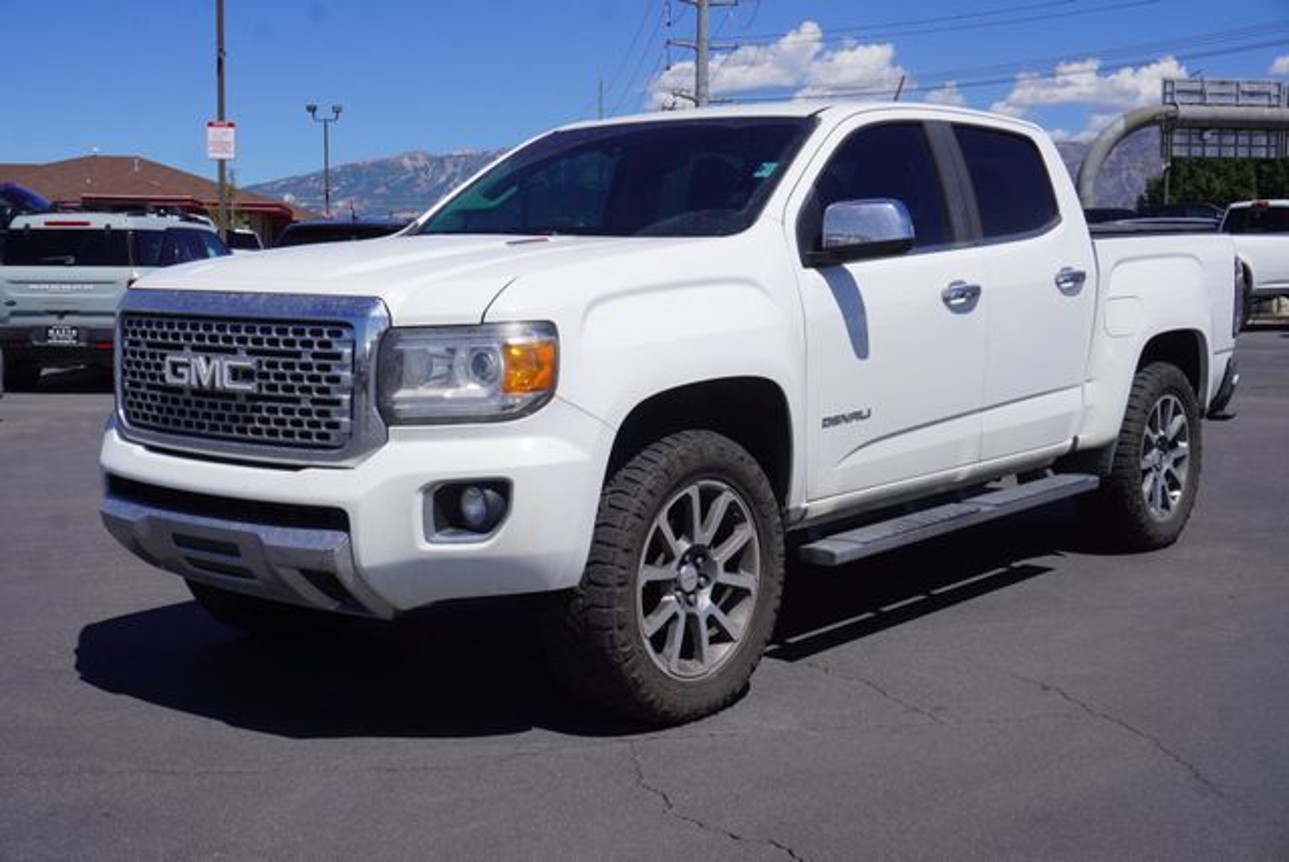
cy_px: 431
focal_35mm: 44
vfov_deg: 30.9
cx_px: 644
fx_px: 1559
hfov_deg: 44.9
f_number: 11
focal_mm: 29
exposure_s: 1/250
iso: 100
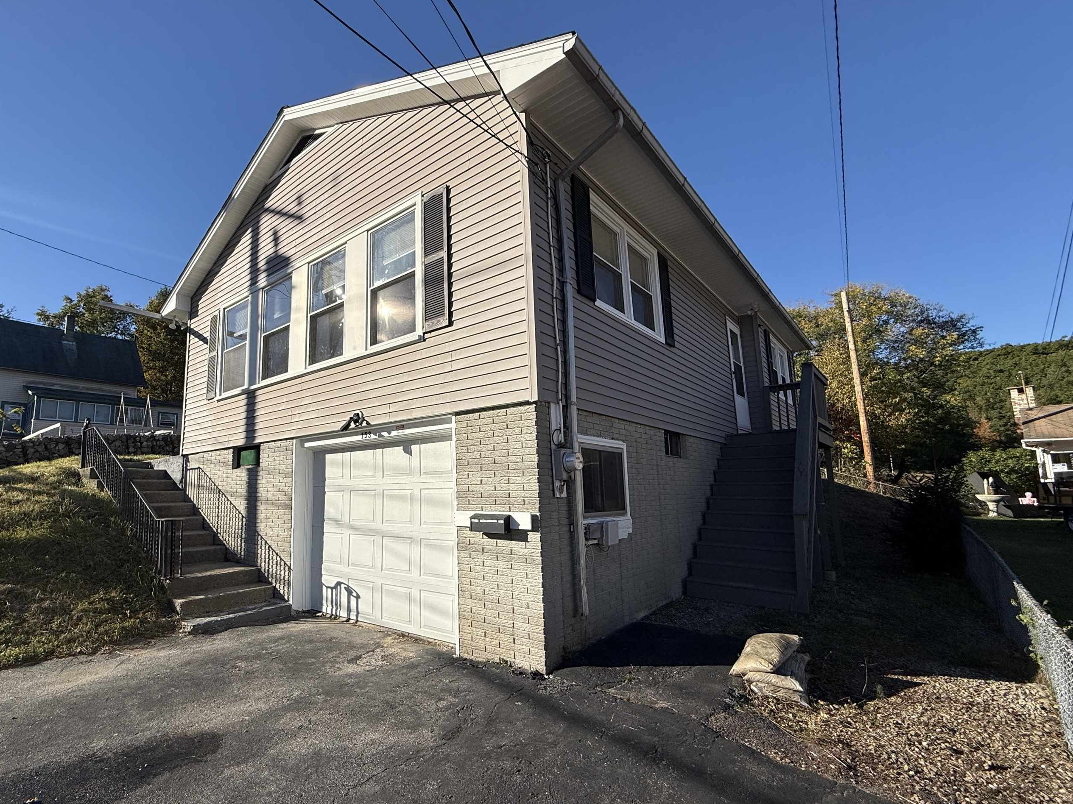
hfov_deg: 90.0
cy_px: 419
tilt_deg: +9.5
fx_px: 527
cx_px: 436
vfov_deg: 74.7
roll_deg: +0.6
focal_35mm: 17
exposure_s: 1/2976
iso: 50
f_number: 2.2
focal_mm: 2.22
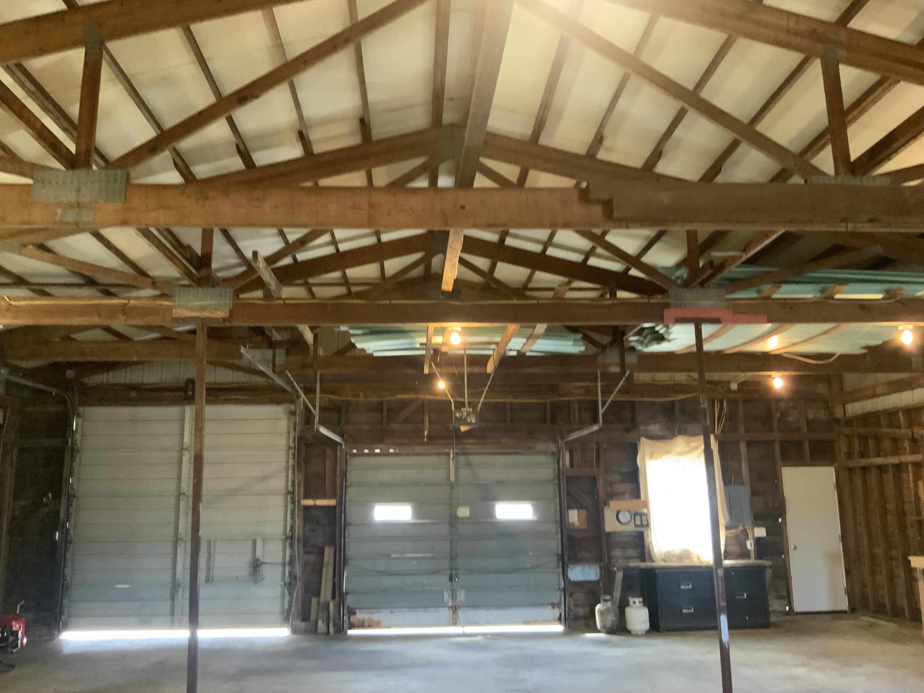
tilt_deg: +13.4
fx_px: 774
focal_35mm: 29
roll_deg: +0.7
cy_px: 346
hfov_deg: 61.7
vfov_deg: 48.2
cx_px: 462
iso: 320
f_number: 1.8
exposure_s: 1/40
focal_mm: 3
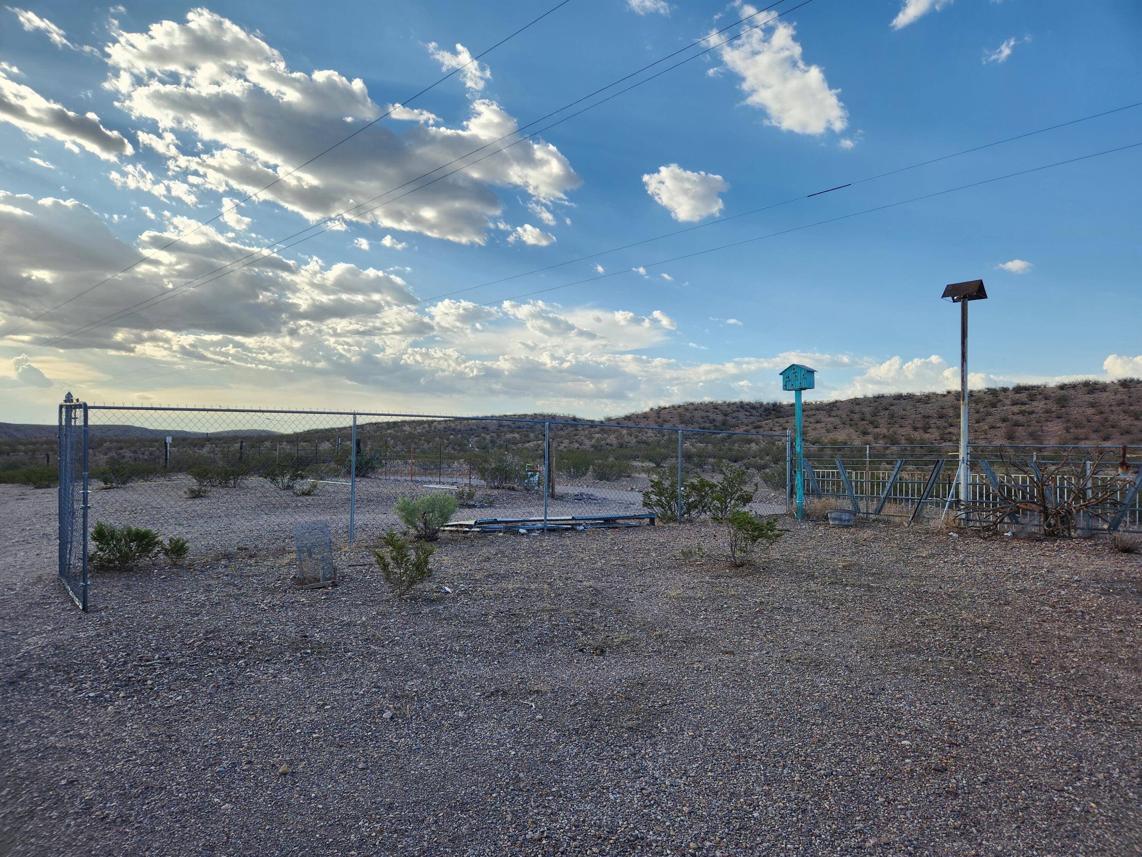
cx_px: 571
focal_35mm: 23
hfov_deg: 73.9
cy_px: 428
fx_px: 759
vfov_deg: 58.9
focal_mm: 5.4
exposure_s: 1/1228
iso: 20
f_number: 1.8
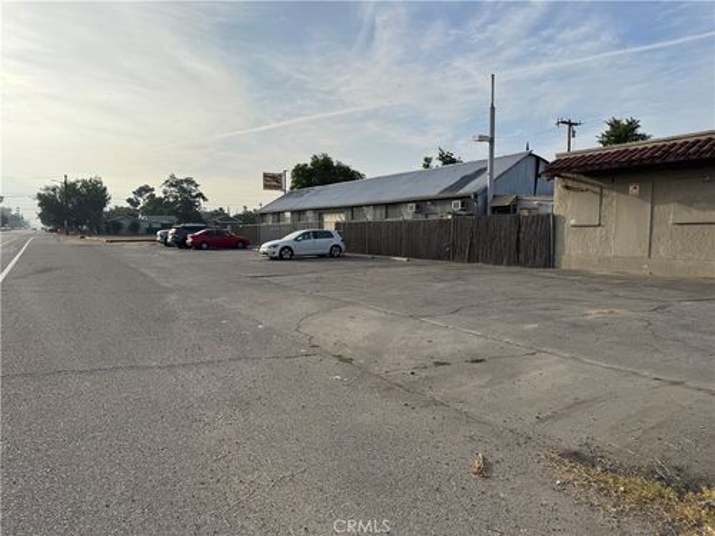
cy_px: 268
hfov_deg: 71.6
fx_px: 496
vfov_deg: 56.8
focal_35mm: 24
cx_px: 358
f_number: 1.78
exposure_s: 1/4950
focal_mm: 6.76
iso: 80
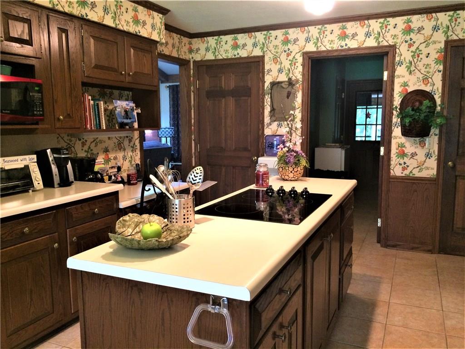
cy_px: 174
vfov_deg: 48.2
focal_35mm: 29
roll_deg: +0.7
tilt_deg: -9.1
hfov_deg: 61.7
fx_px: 390
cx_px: 232
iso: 250
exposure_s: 1/33
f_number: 2.2
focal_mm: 4.15
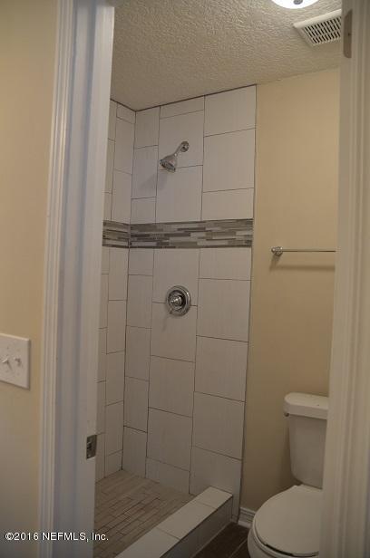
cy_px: 279
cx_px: 185
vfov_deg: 67.5
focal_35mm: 27
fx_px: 418
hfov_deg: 47.7
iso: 640
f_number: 4
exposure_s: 1/60
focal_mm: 18
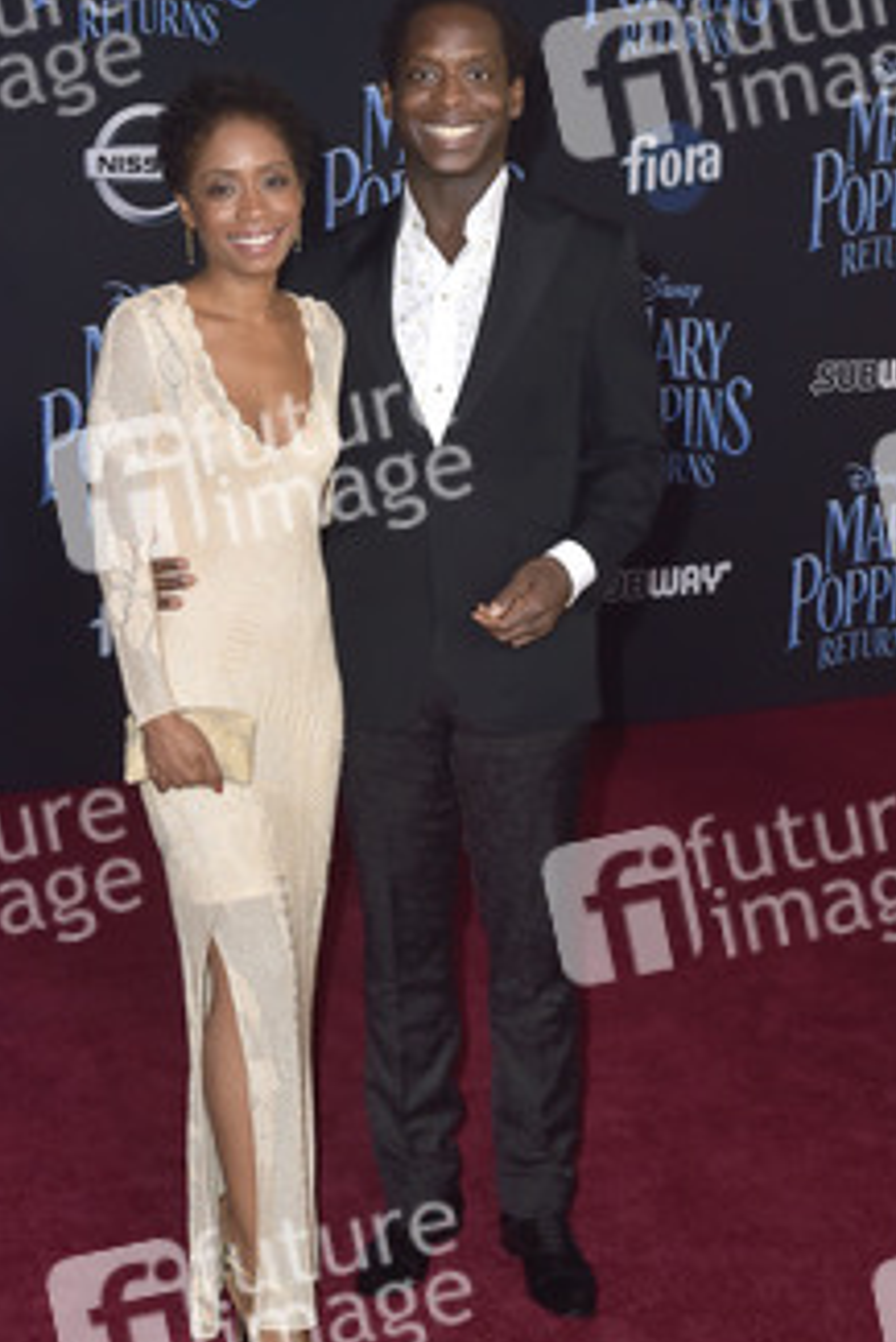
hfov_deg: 23.0
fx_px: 2200
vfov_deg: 33.9
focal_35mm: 59
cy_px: 681
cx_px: 382
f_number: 6.3
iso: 400
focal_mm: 48
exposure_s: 1/250
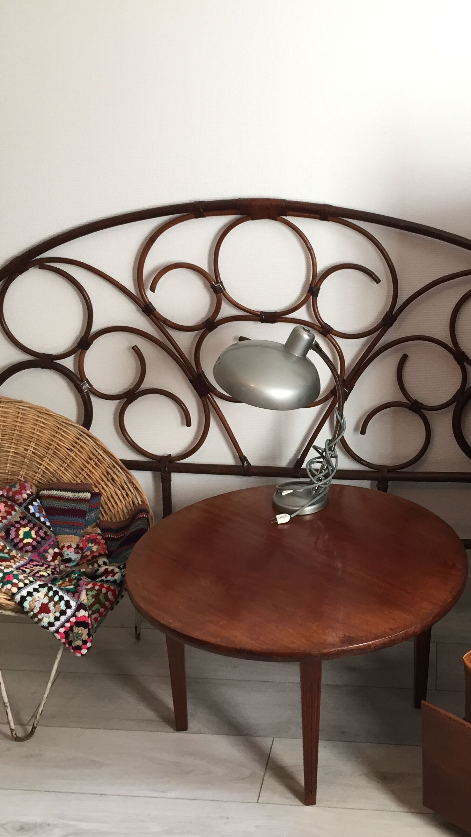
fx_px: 955
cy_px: 422
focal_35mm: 43
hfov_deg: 27.3
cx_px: 364
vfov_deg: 47.4
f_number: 2.2
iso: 50
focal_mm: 4.15
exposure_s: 1/33
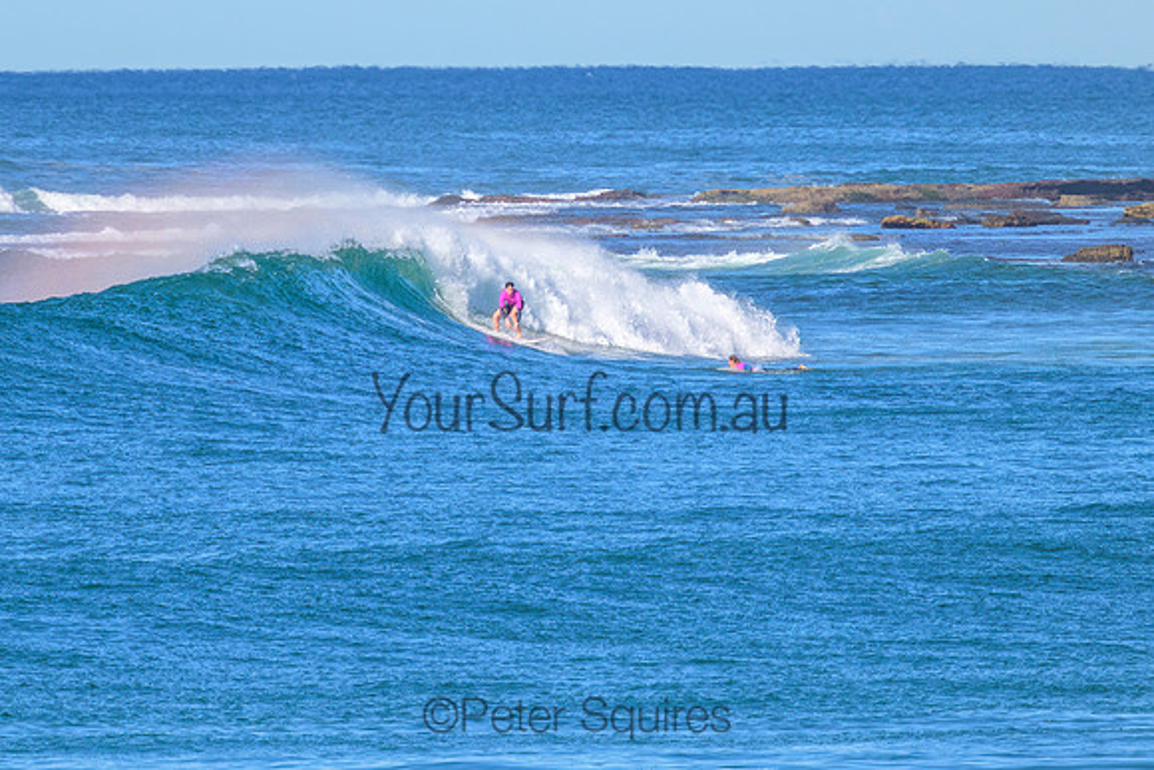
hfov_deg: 1.9
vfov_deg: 1.3
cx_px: 473
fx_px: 35171
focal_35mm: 1097
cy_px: 242
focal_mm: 800
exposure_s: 1/2000
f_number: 11
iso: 1100
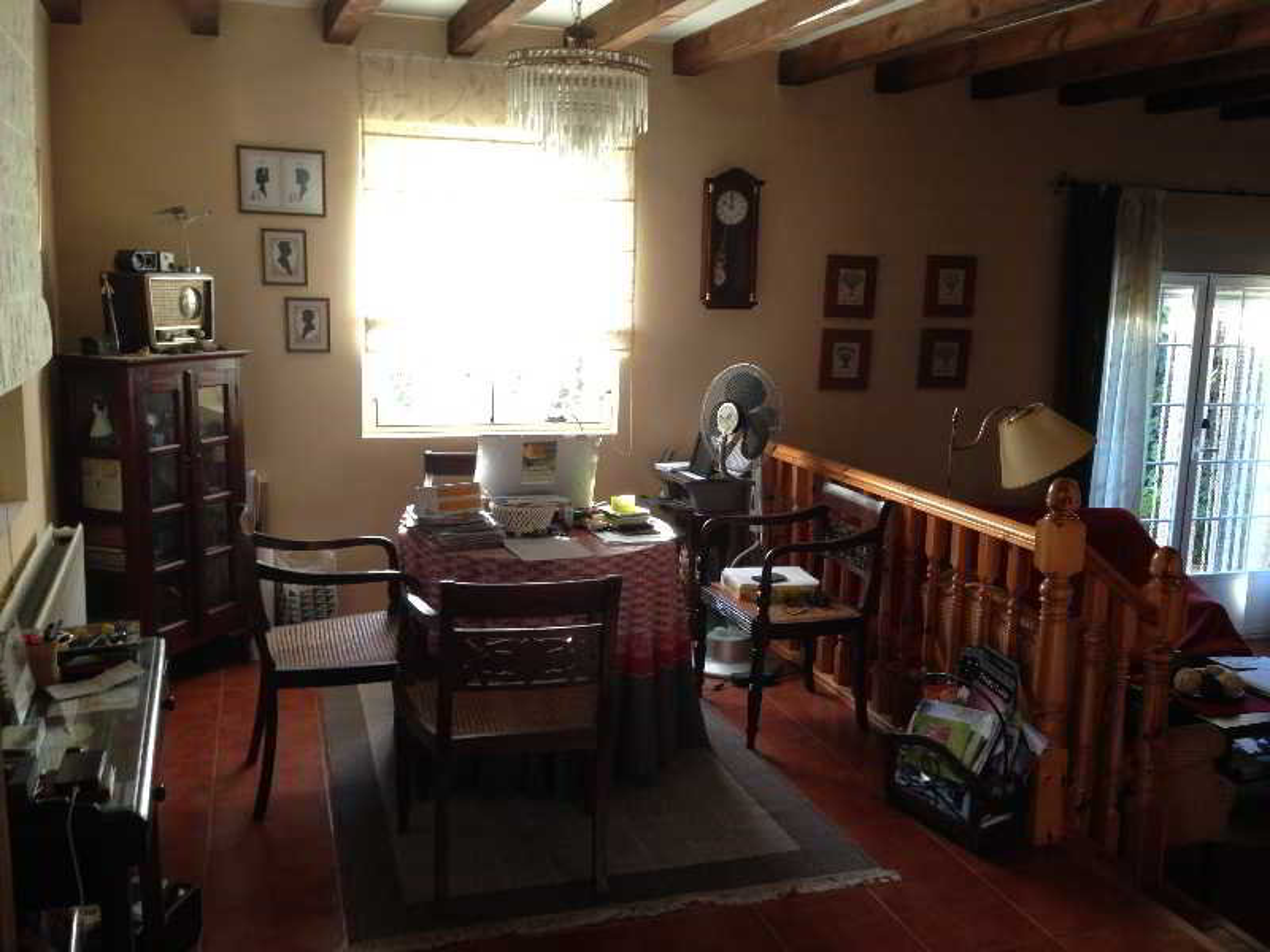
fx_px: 1211
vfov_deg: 42.9
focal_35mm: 33
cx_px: 635
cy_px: 476
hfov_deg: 55.4
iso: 80
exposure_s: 1/20
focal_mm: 4.13
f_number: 2.4
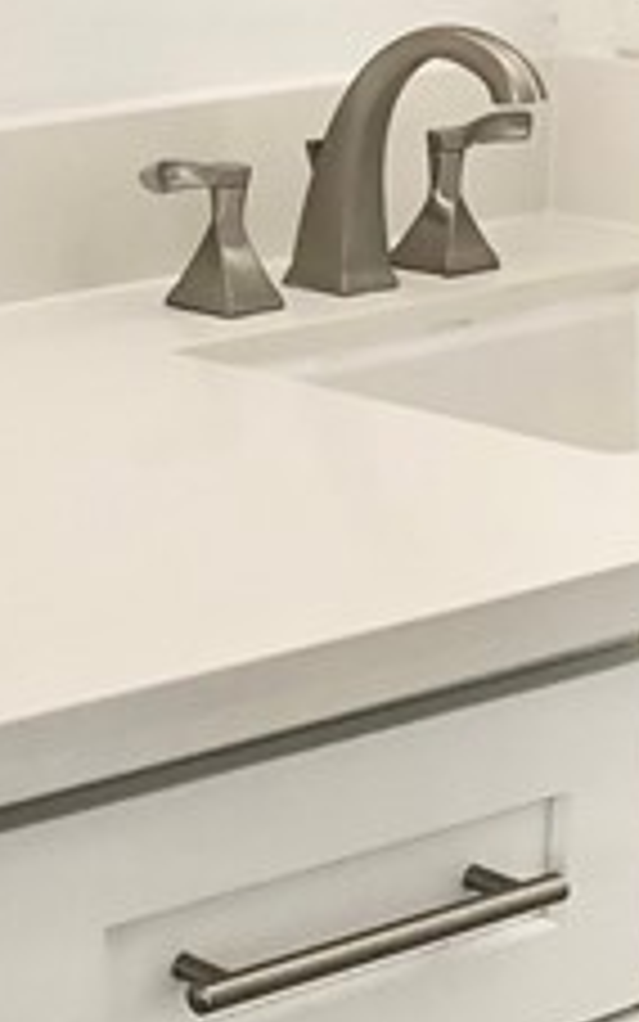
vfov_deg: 15.5
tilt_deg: -9.3
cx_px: -666
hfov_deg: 9.2
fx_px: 3731
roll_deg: +0.4
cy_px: 171
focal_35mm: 134
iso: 50
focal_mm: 4
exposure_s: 1/120
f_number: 1.8
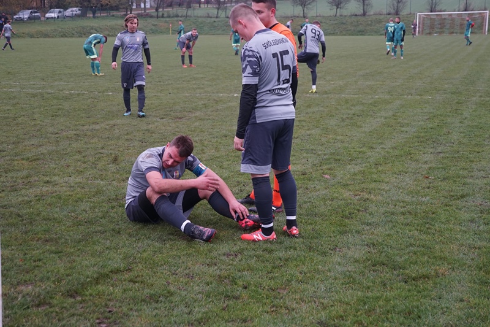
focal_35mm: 64
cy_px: 164
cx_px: 245
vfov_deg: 21.2
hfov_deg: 31.4
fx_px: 871
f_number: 4.5
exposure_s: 1/160
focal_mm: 43
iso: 500
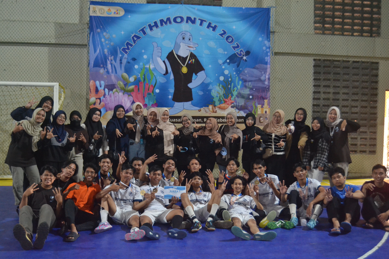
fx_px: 421
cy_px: 130
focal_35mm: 39
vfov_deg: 34.2
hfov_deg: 49.6
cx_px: 194
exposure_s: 1/60
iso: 2800
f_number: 4
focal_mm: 26
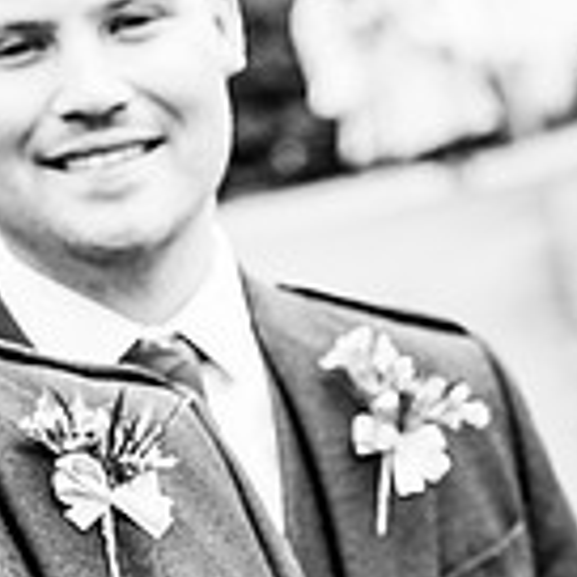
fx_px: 4790
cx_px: -199
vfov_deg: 6.9
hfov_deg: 6.8
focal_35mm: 254
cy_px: 359
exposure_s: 1/640
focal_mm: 70
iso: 200
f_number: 4.5
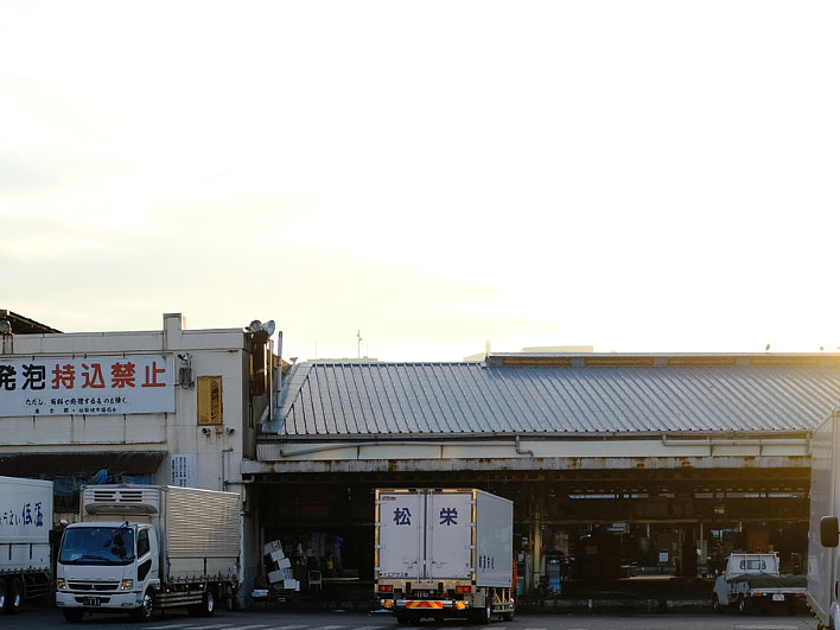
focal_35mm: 76
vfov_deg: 19.1
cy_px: 554
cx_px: 168
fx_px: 1844
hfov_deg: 25.2
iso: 200
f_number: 2.8
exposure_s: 1/680
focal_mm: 23
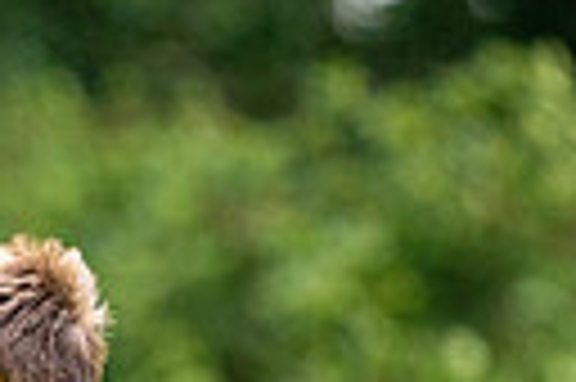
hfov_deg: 1.0
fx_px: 32550
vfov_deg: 0.7
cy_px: 647
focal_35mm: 2037
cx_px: -369
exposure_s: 1/800
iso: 320
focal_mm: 300
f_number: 4
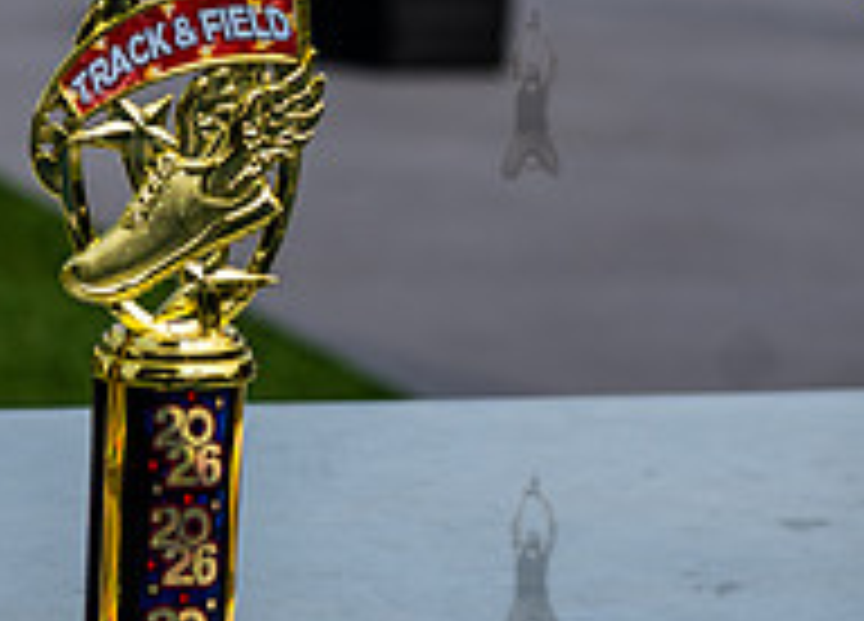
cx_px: 193
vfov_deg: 7.6
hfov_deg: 10.6
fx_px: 4648
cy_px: -67
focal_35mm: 189
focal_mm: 51
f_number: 4.5
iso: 100
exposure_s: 1/800
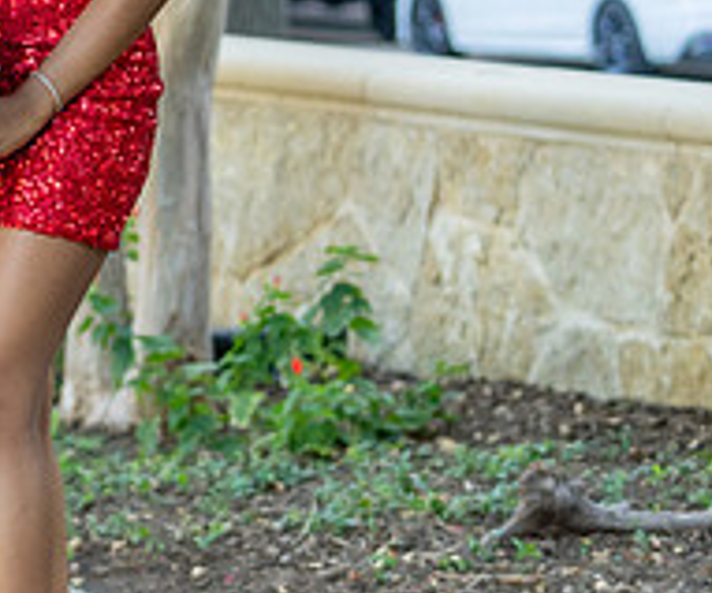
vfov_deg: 6.8
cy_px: -3
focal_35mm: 231
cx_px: -133
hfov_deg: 8.2
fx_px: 4946
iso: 800
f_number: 2.8
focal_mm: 70
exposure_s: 1/320
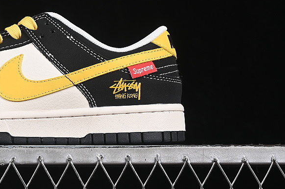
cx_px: 22
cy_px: 36
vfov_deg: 9.8
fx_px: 1100
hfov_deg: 14.6
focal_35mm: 139
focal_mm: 50
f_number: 7.1
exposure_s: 1/80
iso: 160
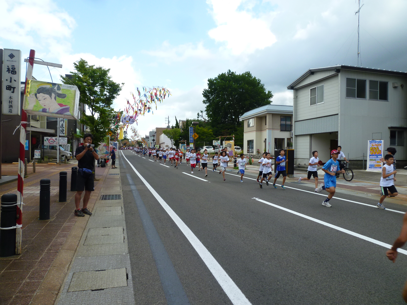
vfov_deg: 56.8
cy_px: 152
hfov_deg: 71.6
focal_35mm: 24
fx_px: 282
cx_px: 204
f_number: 4
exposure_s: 1/250
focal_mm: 4.3
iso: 80
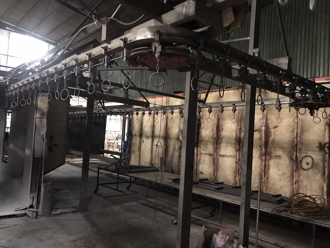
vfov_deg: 49.7
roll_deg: -2.9
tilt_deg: +3.9
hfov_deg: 63.4
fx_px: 267
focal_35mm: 28
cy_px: 124
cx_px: 165
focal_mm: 3.99
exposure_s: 1/5
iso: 80
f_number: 1.8
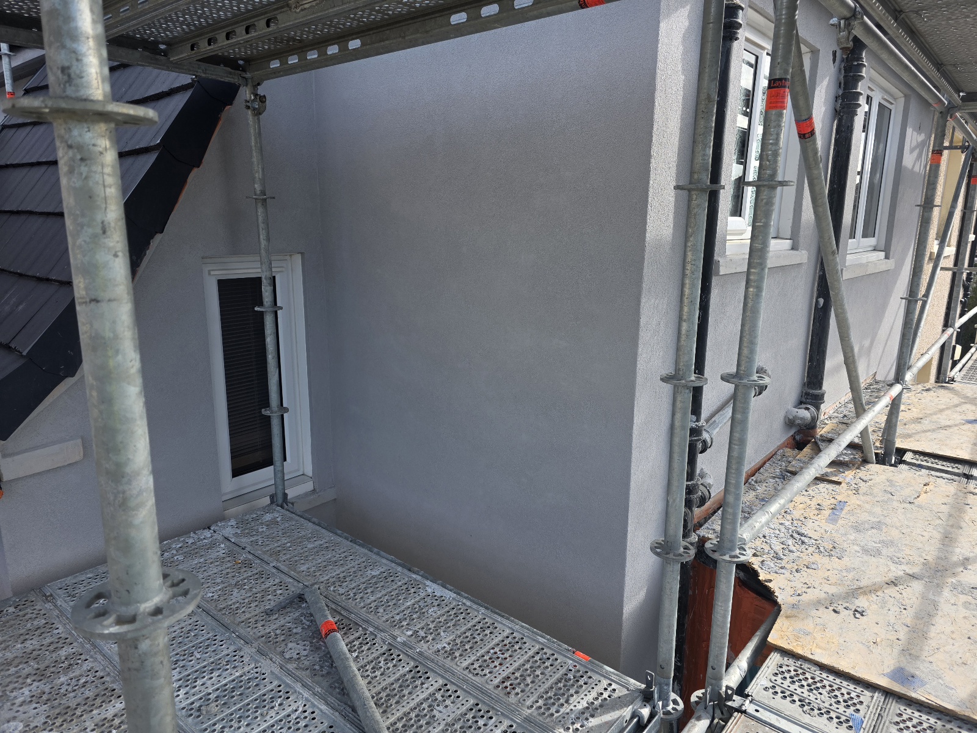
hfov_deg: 73.9
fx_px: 649
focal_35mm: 23
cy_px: 366
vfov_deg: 58.9
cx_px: 488
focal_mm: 6.3
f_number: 1.7
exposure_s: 1/2000
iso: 80
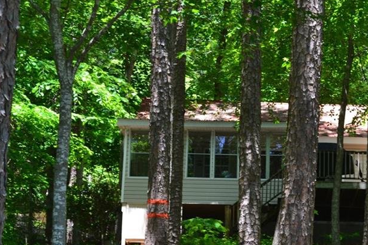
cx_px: 273
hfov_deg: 14.8
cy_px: 175
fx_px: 1408
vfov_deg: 9.9
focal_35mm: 138
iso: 720
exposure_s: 1/60
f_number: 8
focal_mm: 55
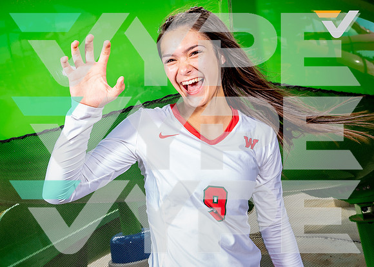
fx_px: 356
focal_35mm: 33
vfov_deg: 41.1
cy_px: 134
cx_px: 174
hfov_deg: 55.4
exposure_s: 1/125
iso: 100
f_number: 8
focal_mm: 32
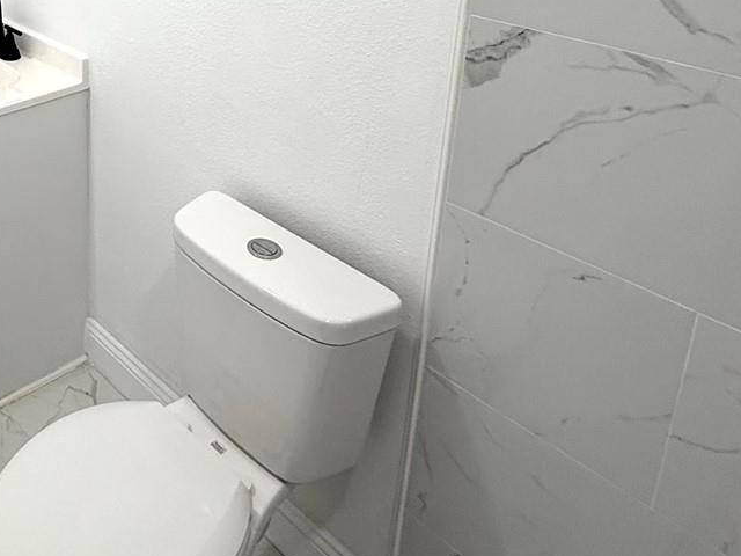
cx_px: -36
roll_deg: +2.0
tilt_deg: -13.1
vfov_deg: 35.5
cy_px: -39
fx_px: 749
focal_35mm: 35
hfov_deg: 43.3
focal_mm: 2.22
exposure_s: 1/120
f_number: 2.2
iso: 125
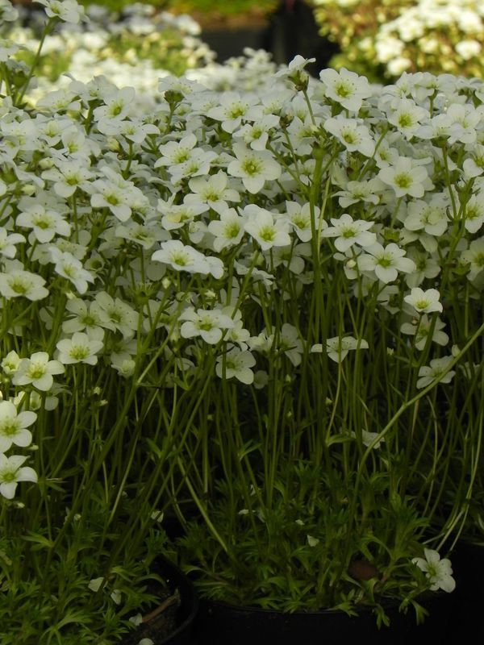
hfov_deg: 8.1
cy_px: 322
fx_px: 3430
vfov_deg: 10.7
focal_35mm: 184
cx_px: 242
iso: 160
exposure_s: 1/640
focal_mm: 32.7
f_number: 5
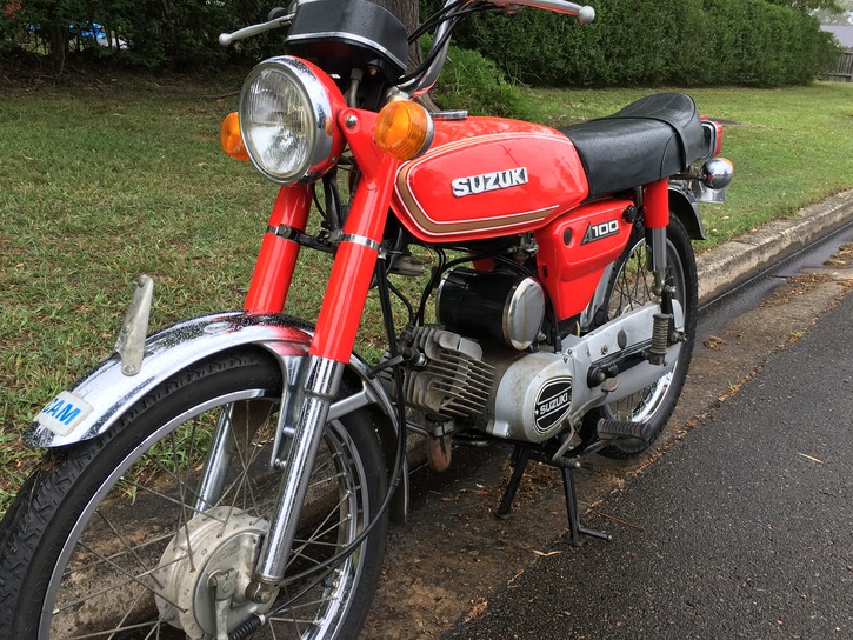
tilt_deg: -16.7
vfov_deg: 44.1
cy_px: 293
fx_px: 789
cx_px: 448
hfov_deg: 56.8
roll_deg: -3.2
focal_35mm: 32
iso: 25
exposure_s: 1/353
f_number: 2.2
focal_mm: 4.15
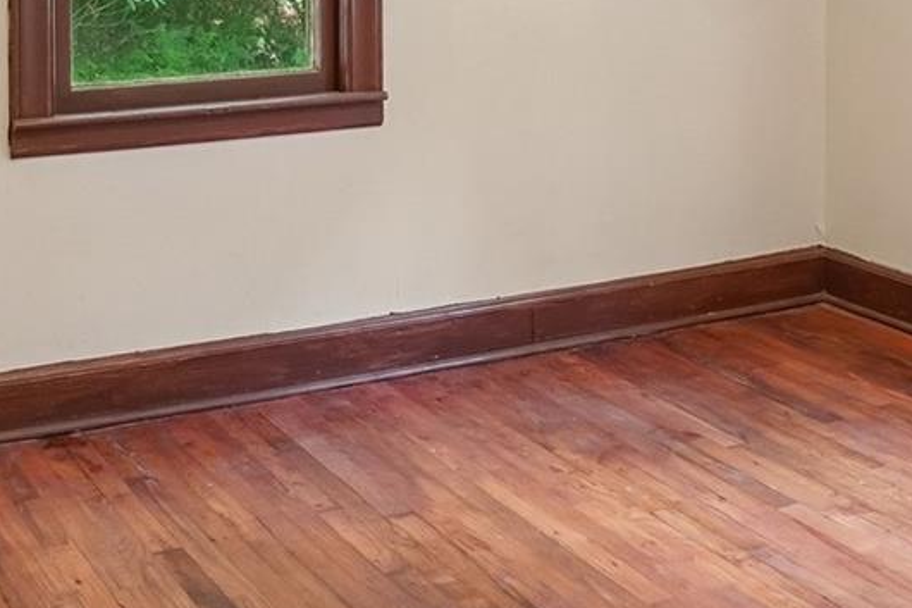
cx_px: 270
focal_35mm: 58
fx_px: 1469
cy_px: -159
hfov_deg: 34.0
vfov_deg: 21.4
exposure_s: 1/15
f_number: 8
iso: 400
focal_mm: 10
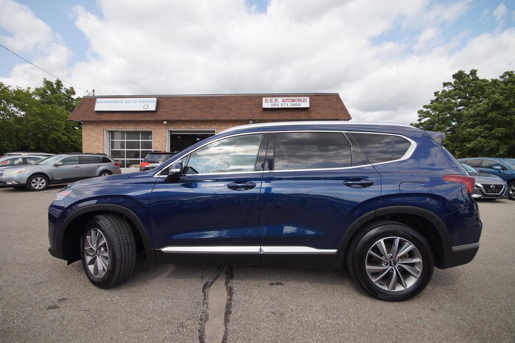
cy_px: 172
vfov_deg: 77.3
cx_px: 258
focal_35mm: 15
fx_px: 214
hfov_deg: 100.4
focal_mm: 10
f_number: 7.1
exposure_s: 1/200
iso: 100
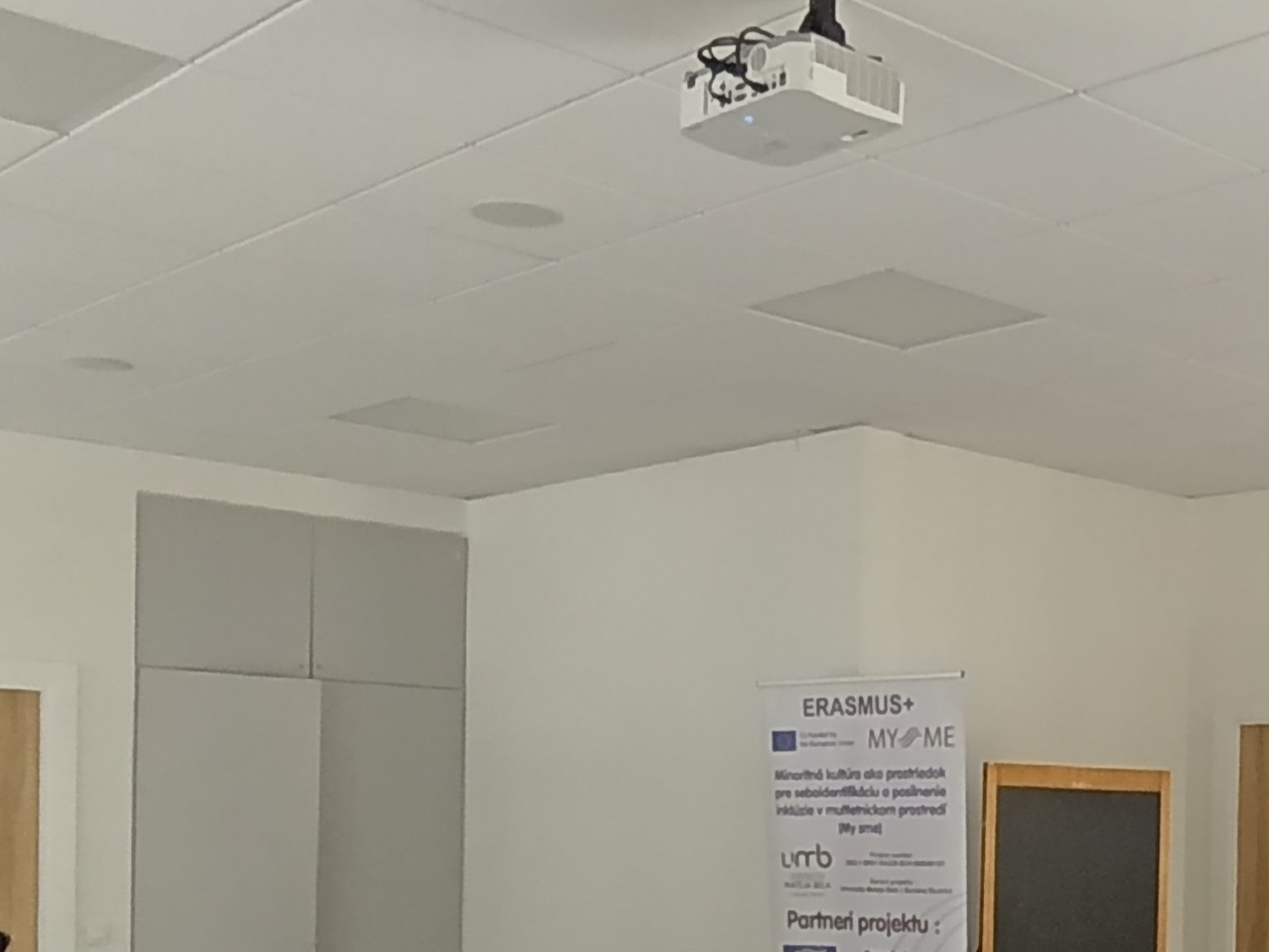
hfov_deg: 49.3
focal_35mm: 34
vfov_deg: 38.9
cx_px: 1091
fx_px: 1246
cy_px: 858
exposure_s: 1/33.3
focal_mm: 1.65
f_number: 2.2
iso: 320
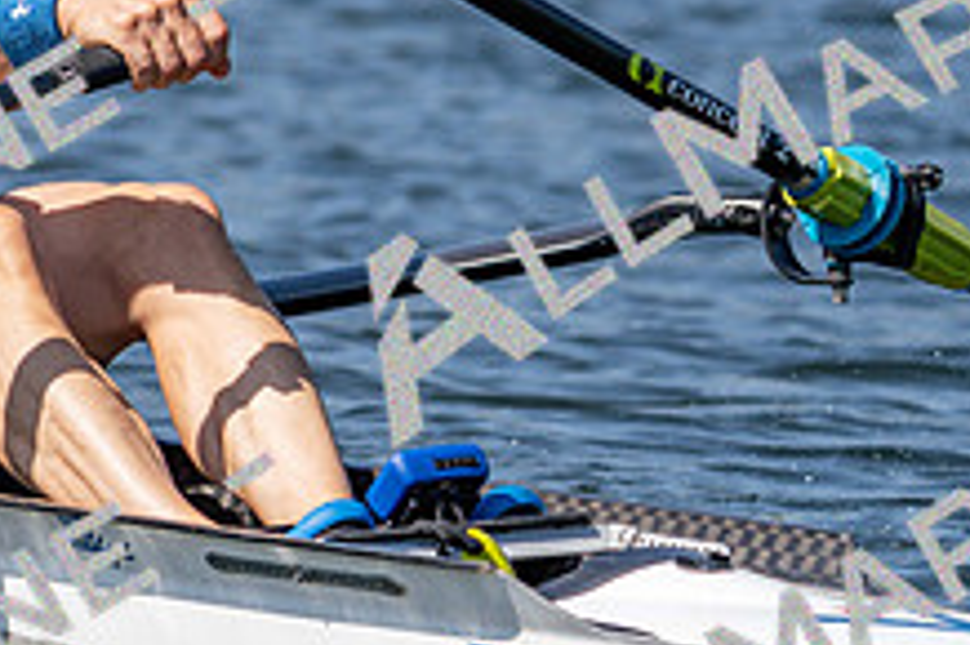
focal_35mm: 557
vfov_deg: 2.5
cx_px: -13
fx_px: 14996
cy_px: 24
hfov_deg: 3.7
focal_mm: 209
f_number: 5.6
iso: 250
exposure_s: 1/2000
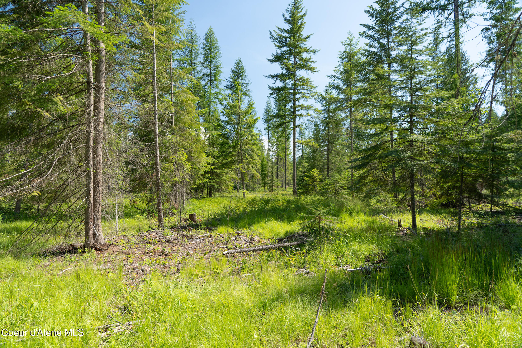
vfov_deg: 53.1
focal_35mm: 24
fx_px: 348
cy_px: 174
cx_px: 261
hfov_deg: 73.7
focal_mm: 24
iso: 100
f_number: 5.6
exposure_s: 1/100
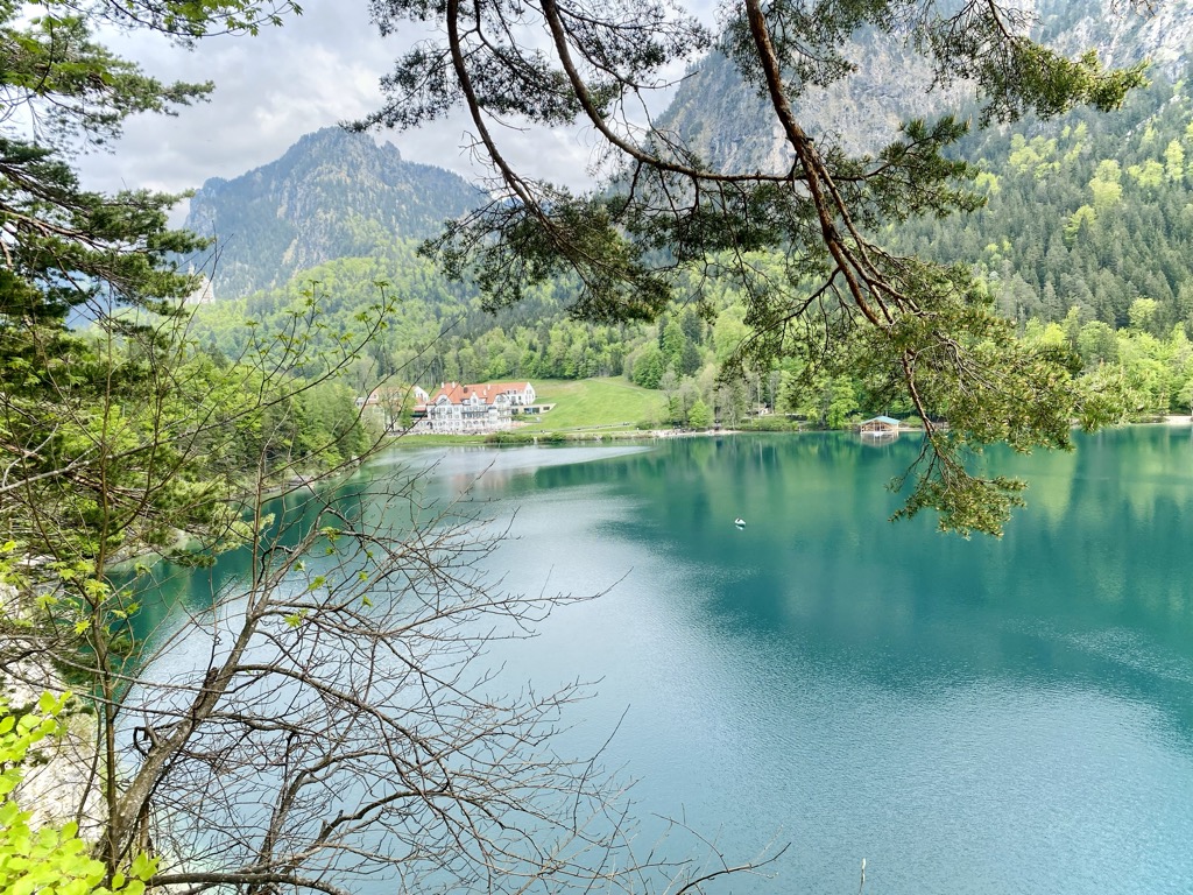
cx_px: 596
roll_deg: +2.1
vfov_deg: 53.1
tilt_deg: -4.1
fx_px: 896
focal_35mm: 26
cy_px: 448
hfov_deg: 67.3
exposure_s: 1/816
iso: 32
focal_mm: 4.25
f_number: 1.8
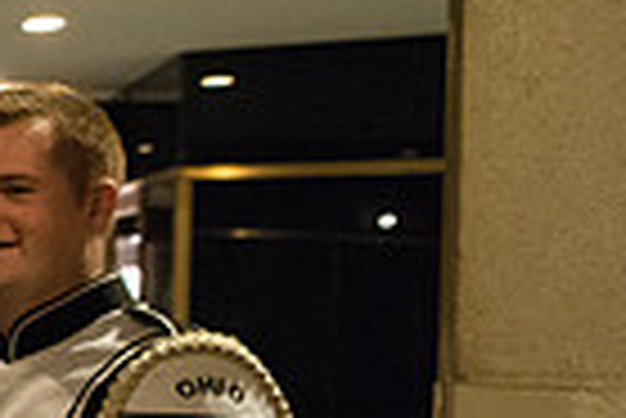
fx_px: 1741
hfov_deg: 15.9
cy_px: 407
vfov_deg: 13.5
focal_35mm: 100
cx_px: -626
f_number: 3.5
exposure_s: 1/60
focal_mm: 24
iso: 10000
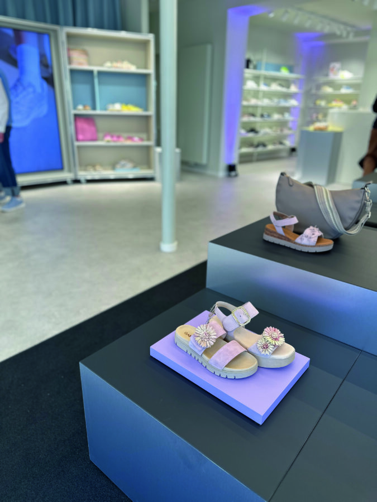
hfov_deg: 56.8
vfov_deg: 71.6
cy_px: 251
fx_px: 349
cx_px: 188
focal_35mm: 24
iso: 64
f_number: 1.78
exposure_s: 1/195
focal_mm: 6.86
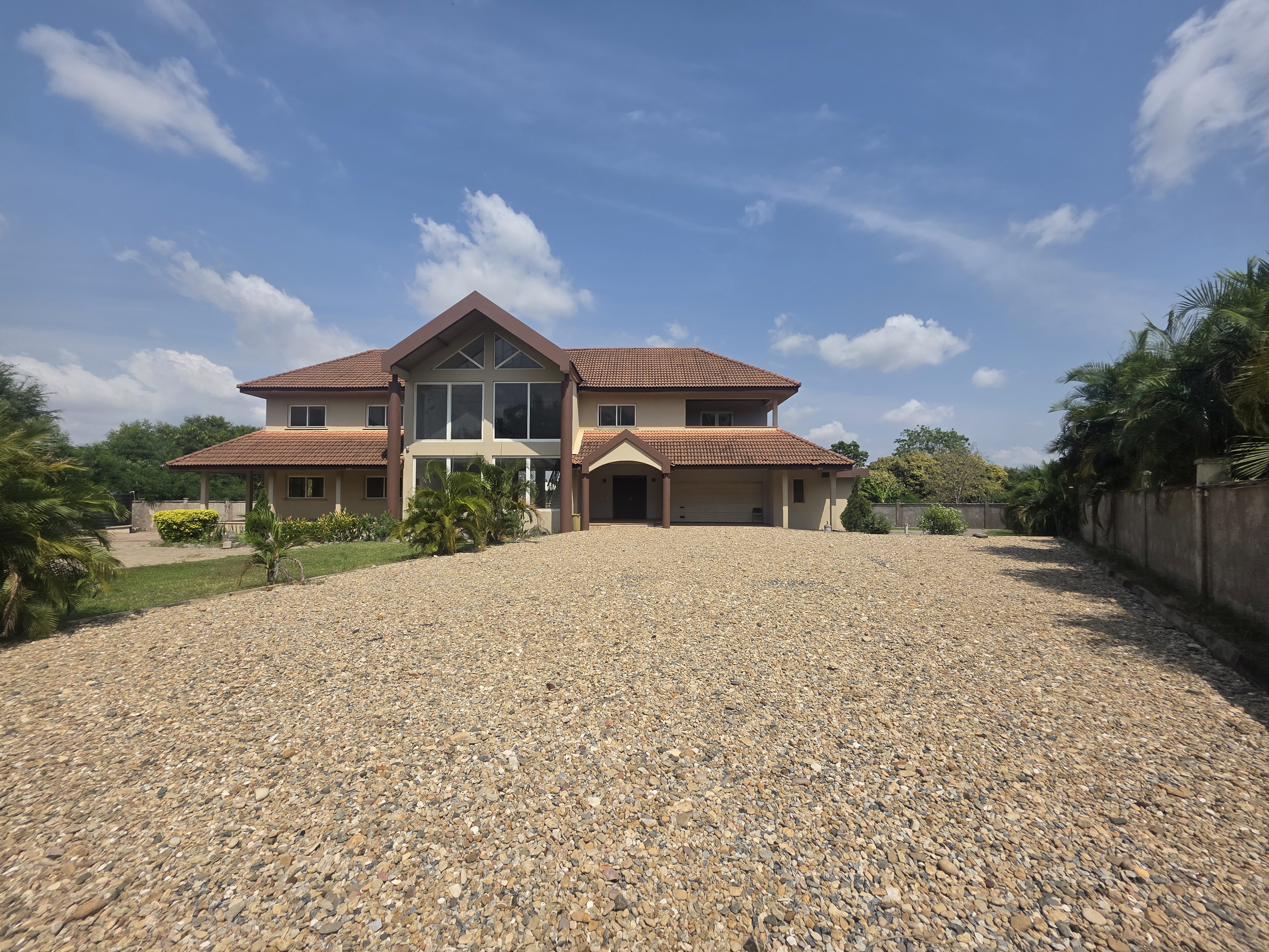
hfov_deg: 106.2
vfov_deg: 89.9
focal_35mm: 13
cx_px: 634
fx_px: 477
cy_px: 476
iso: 40
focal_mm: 2.2
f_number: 1.9
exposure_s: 1/3220
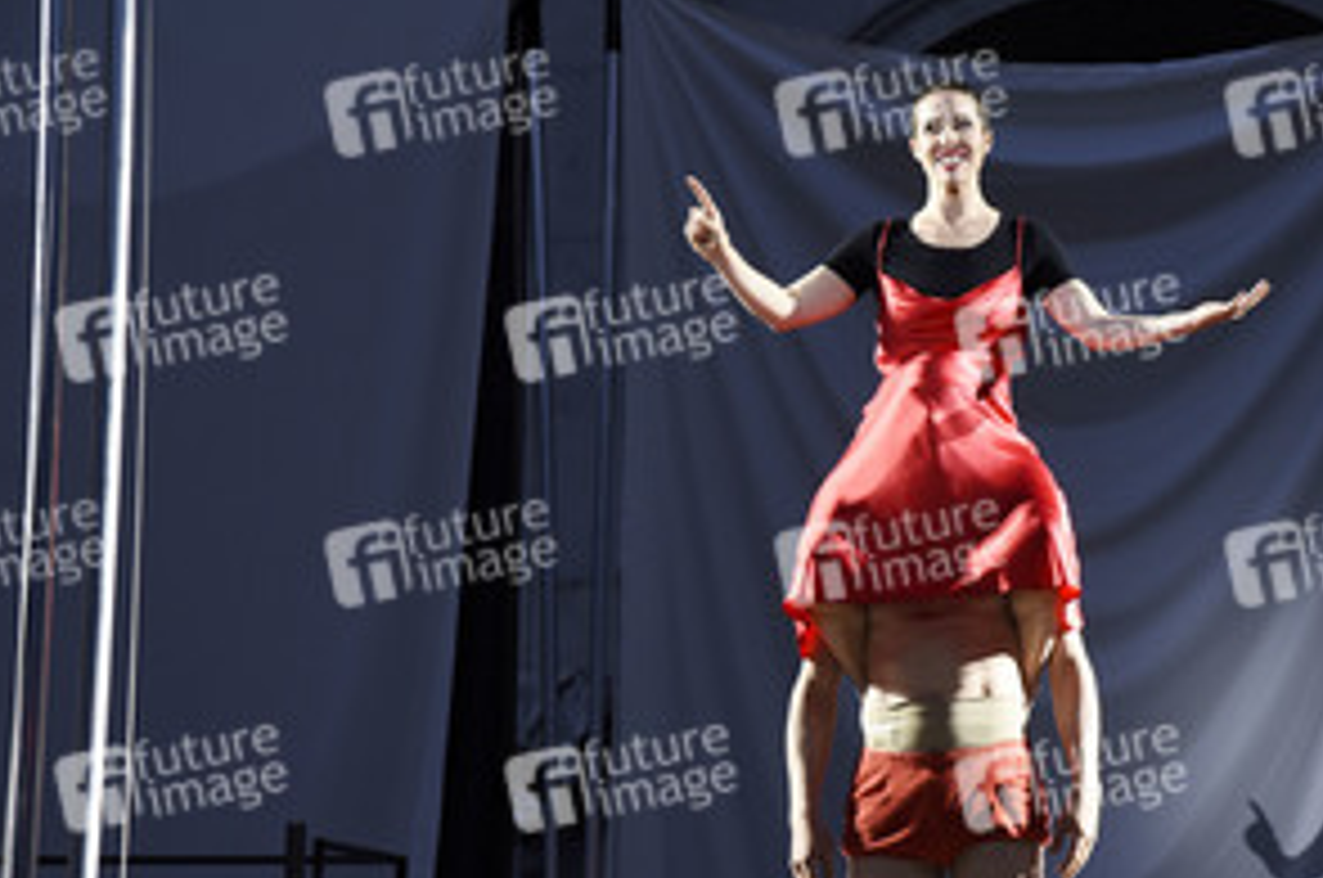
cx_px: 952
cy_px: 666
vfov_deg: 10.8
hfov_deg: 16.2
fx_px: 4623
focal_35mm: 126
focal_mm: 82
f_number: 6.3
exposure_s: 1/60
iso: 640
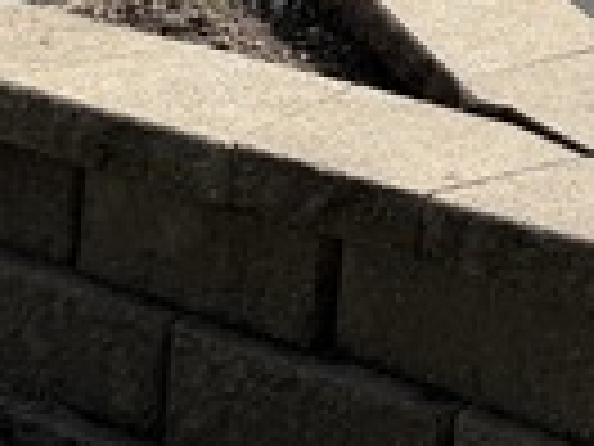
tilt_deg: +1.4
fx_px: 1870
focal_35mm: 109
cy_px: -527
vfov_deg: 11.7
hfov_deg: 14.9
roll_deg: -2.3
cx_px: 1166
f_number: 1.78
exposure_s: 1/4405
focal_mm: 6.76
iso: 100
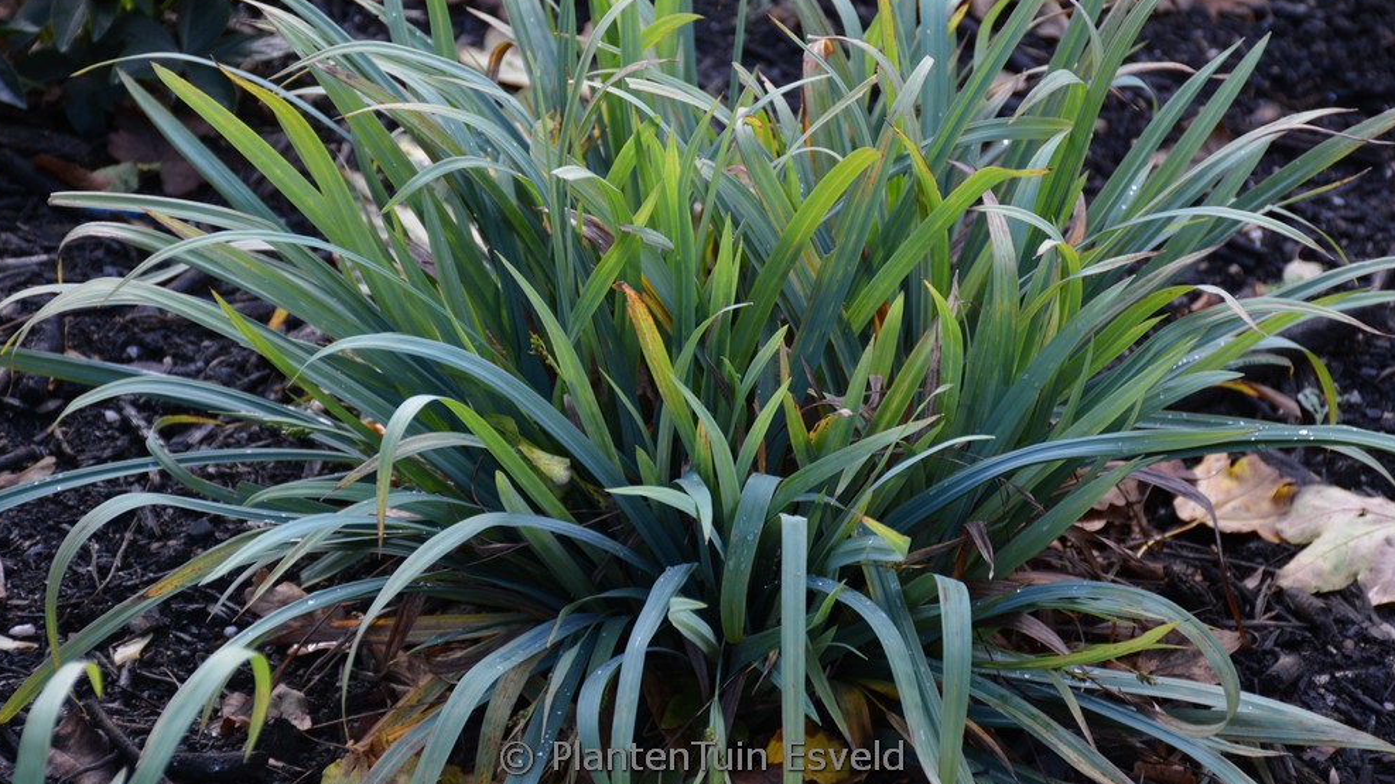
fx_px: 5124
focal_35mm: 139
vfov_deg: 8.8
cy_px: 372
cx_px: 705
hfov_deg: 15.5
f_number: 5.3
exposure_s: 1/250
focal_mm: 85
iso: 500
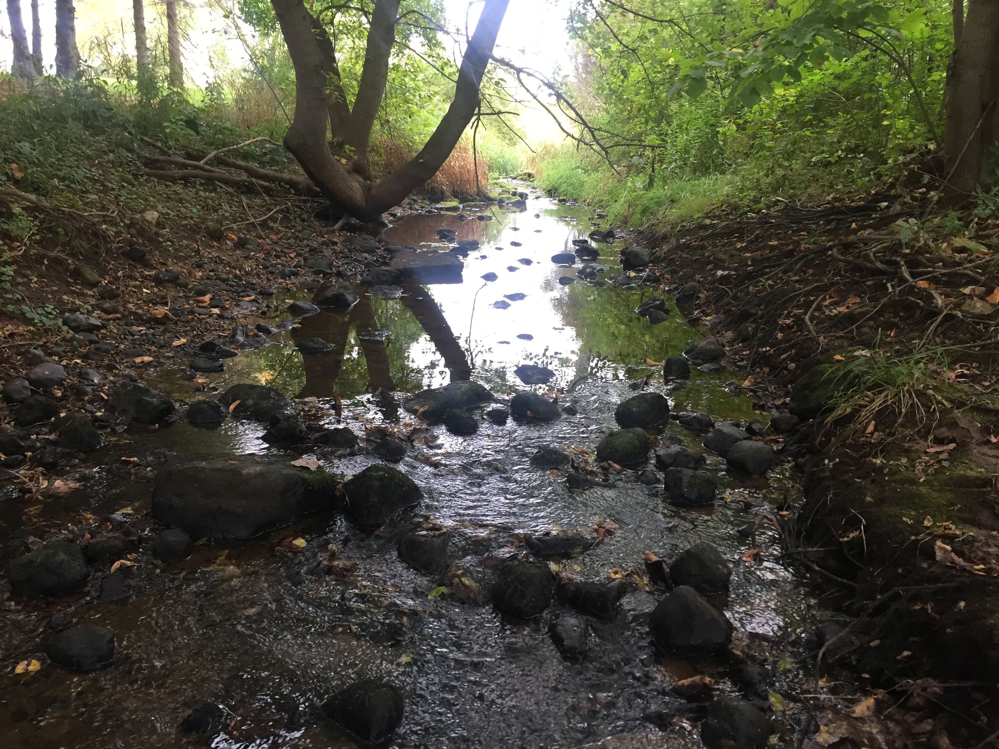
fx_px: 837
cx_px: 500
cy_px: 374
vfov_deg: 48.2
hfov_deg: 61.7
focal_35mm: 29
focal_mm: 4.15
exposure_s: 1/30
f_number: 2.2
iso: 40
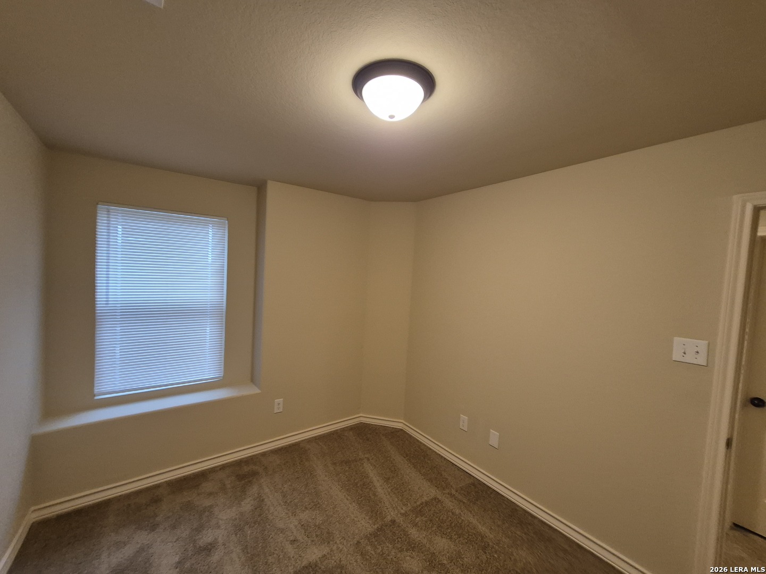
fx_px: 288
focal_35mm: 13
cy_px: 287
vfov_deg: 89.9
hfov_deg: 106.2
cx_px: 383
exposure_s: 1/60
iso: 250
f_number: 2.2
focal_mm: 1.74
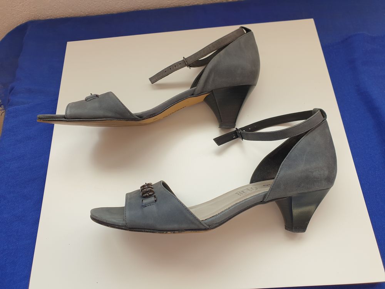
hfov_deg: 67.3
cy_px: 144
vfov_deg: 53.1
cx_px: 192
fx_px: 289
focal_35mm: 26
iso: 50
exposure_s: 1/147
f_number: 2.4
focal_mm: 4.3
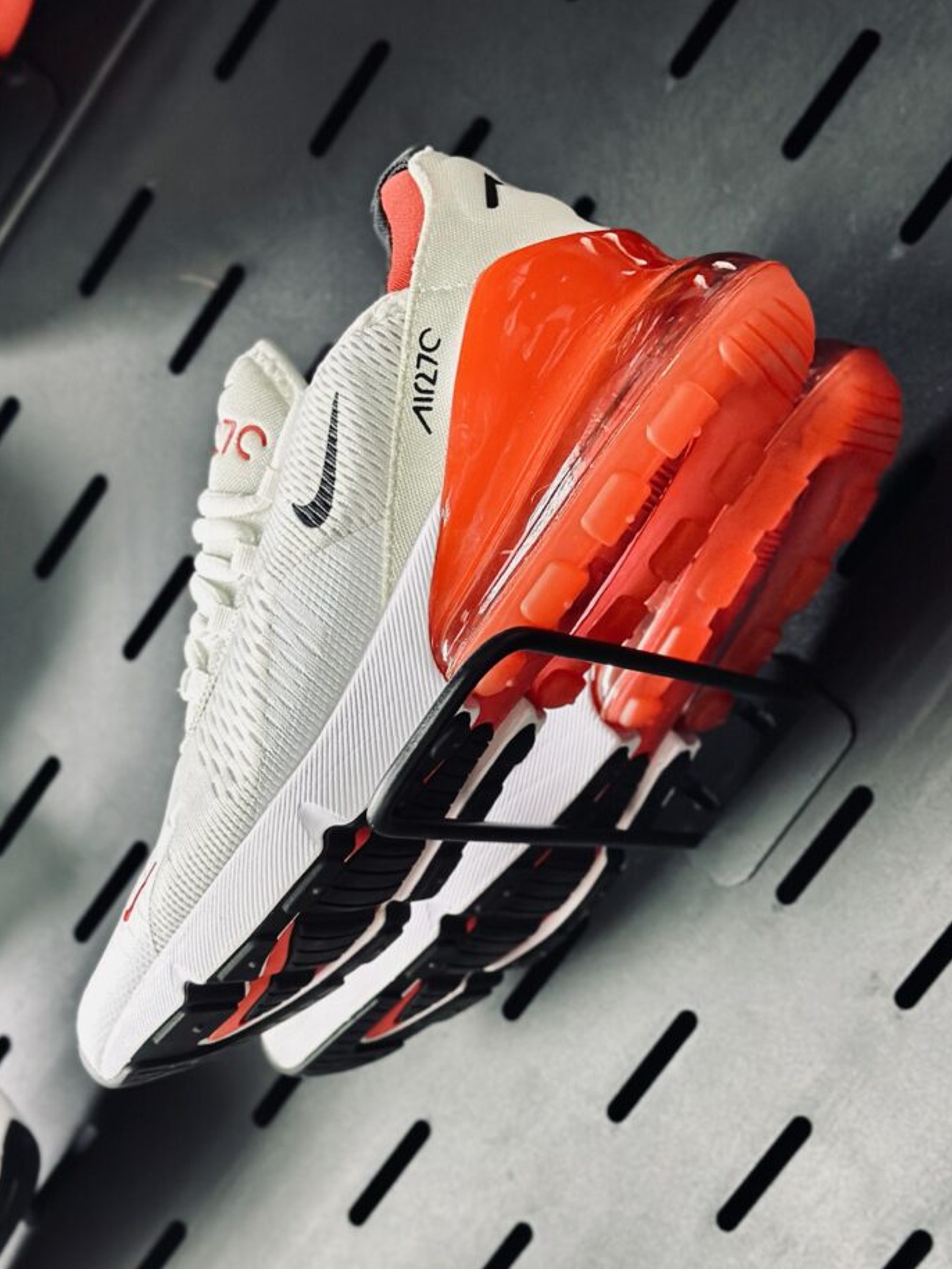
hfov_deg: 29.7
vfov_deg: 38.9
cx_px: 482
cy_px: 639
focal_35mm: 49
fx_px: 1796
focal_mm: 6.86
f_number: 1.78
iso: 320
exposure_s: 1/50
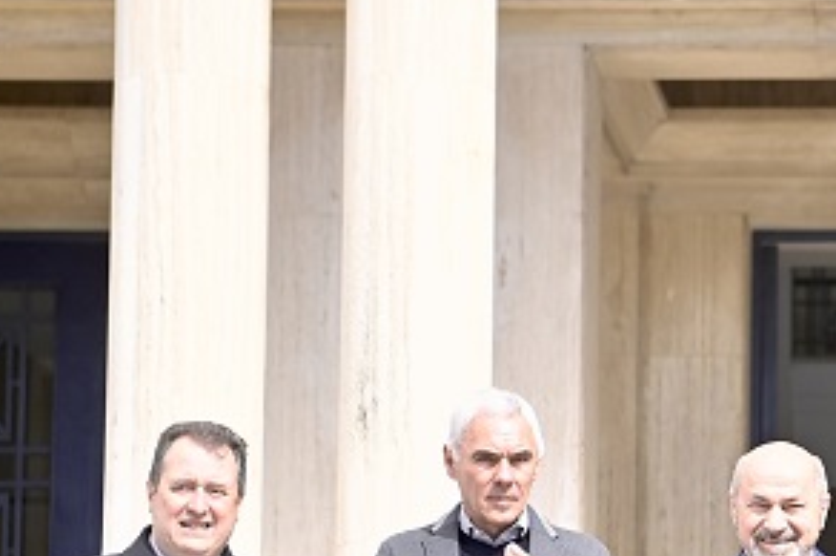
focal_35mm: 156
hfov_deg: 12.9
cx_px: 913
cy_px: 550
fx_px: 3619
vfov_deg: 8.7
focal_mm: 65
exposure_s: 1/4000
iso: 800
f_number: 3.5
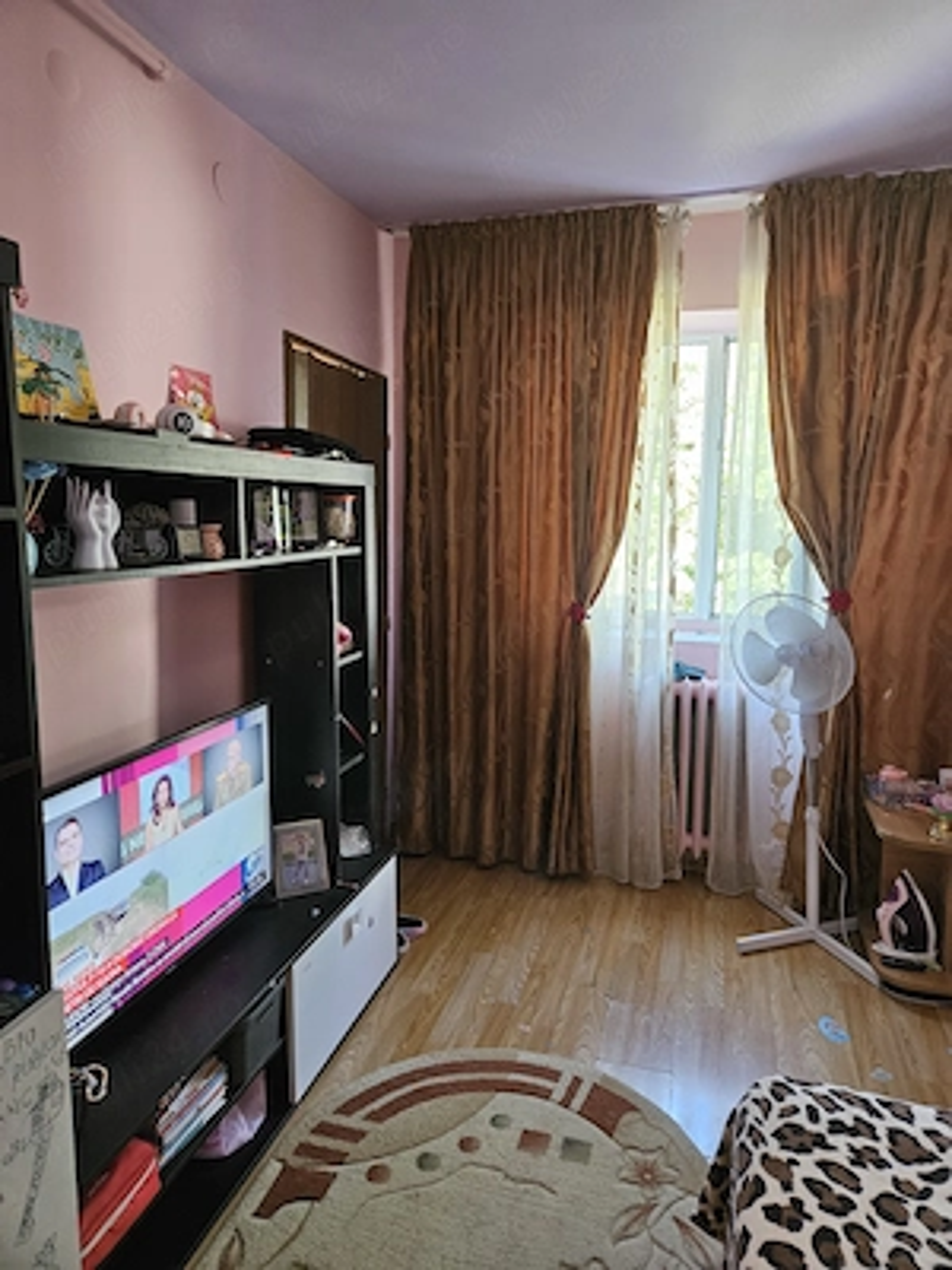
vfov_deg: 73.9
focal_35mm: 23
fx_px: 843
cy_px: 635
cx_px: 476
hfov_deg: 58.9
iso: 640
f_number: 1.8
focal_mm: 5.4
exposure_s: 1/100
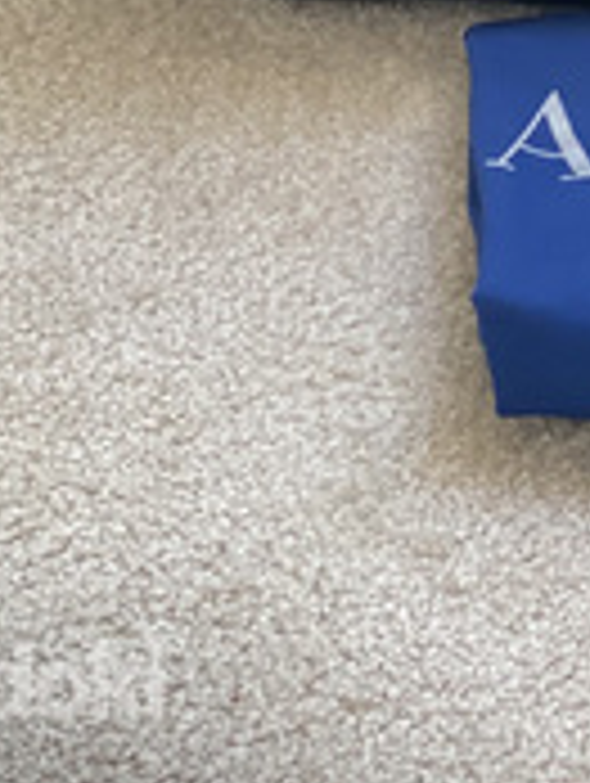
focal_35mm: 149
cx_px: 561
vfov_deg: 12.7
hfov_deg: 9.9
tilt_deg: -33.7
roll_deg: -1.3
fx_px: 3378
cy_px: -288
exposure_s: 1/122
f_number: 2
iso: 160
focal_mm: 6
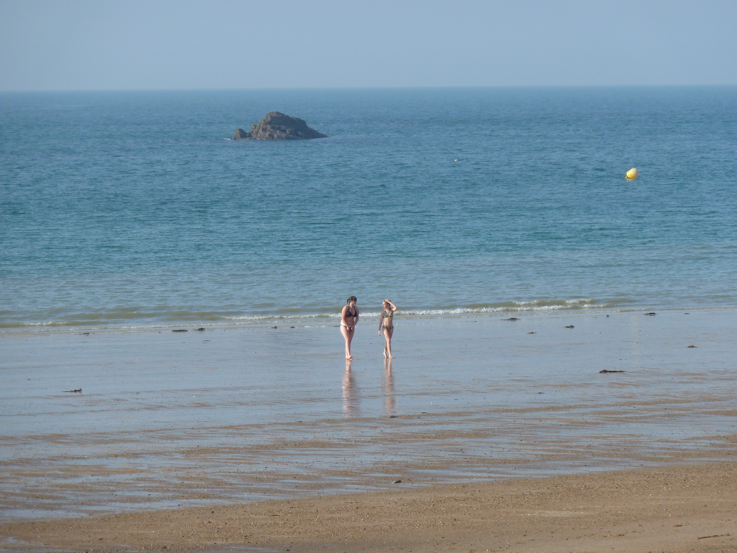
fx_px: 4173
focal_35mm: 196
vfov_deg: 7.6
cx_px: 368
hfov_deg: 10.1
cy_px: 276
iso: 80
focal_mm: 32.1
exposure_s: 1/400
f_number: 4.5
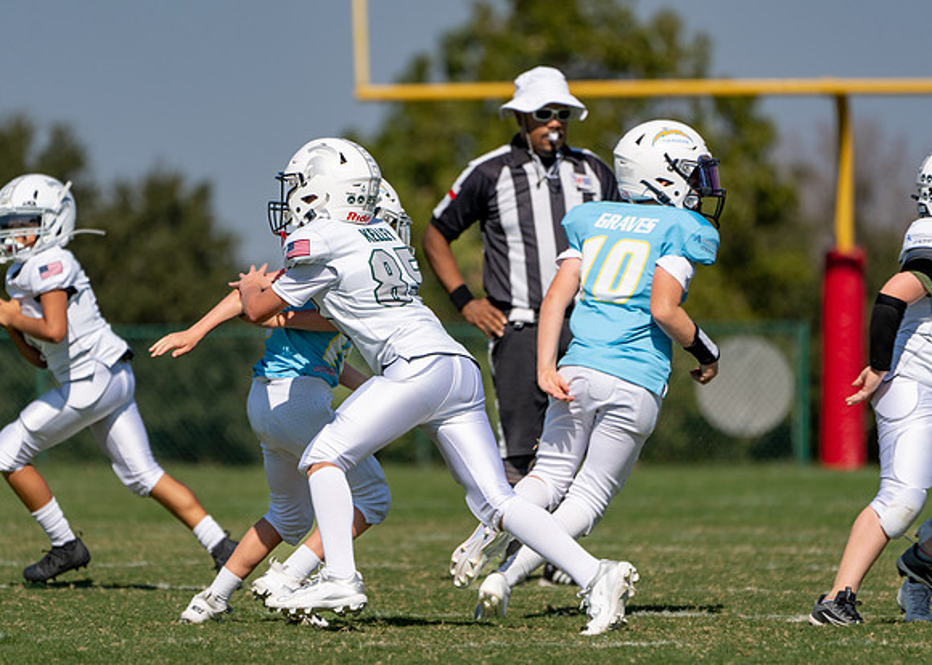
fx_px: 14702
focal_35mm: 556
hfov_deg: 3.6
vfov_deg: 2.6
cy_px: 347
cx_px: 437
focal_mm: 400
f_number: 5.6
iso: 100
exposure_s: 1/1250
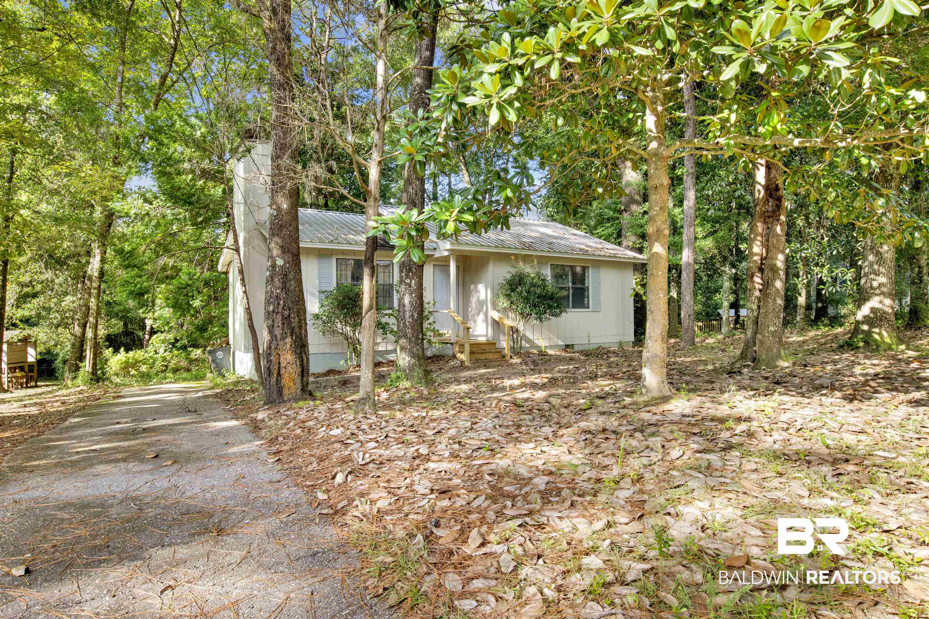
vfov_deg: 61.9
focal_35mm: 20
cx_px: 464
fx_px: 516
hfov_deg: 84.0
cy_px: 310
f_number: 11
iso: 200
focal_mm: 20
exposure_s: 1/20
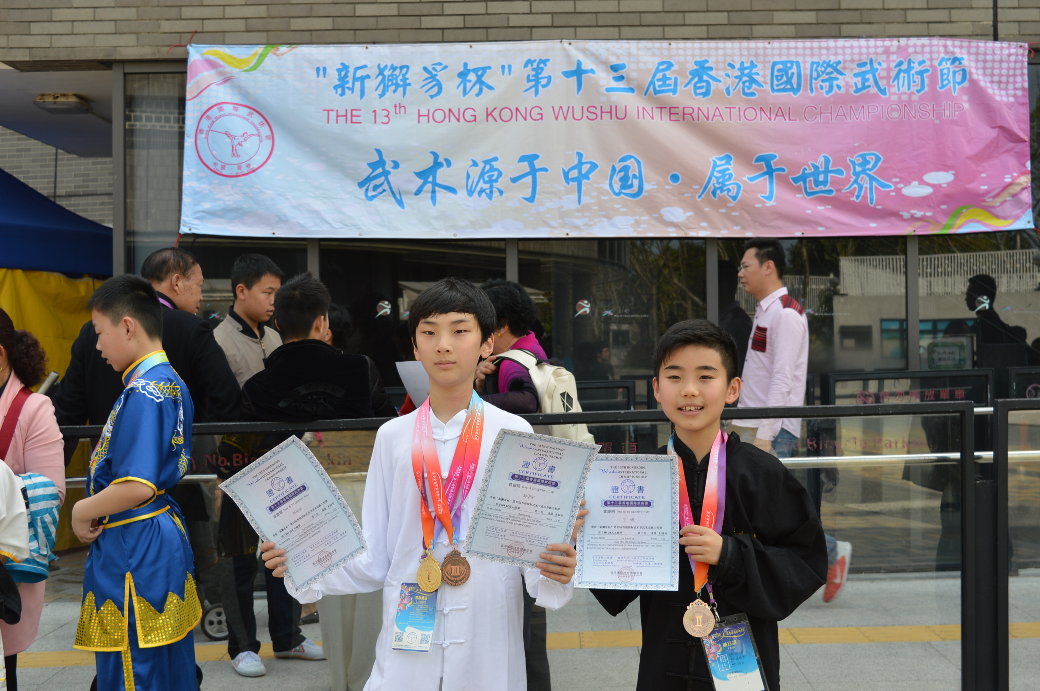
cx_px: 520
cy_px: 346
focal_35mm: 45
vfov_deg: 29.8
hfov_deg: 43.6
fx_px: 1299
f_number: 6.3
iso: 100
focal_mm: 30
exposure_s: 1/160
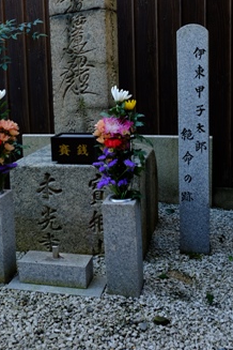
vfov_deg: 40.6
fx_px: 466
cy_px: 116
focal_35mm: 48
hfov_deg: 28.0
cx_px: 92
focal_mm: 23.3
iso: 200
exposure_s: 1/20
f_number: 5.6
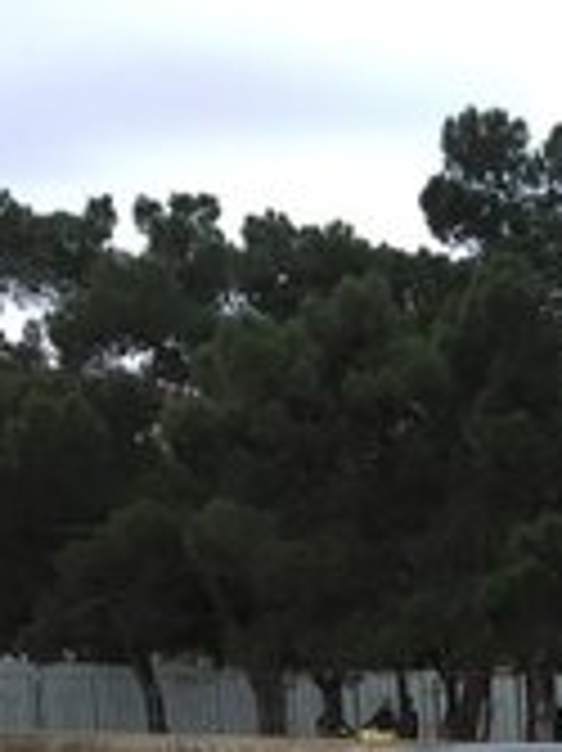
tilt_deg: -9.9
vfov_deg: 20.1
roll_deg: -1.0
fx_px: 1864
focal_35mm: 86
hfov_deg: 16.4
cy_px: 1081
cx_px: 674
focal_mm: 4.15
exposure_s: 1/33
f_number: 2.2
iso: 100
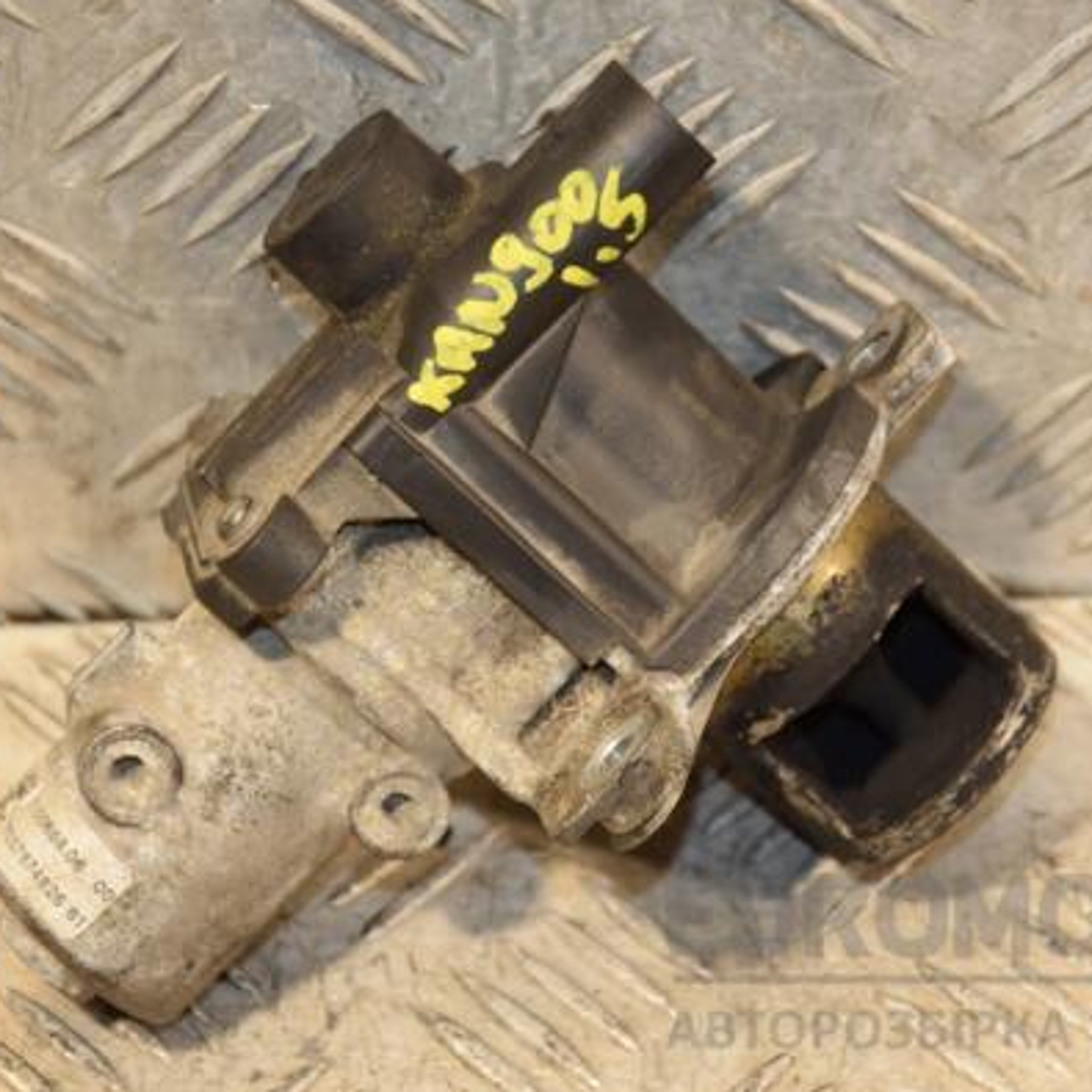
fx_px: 5532
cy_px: 547
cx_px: 614
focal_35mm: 155
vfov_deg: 11.3
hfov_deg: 11.3
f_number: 5.3
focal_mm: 80
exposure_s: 1/160
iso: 800
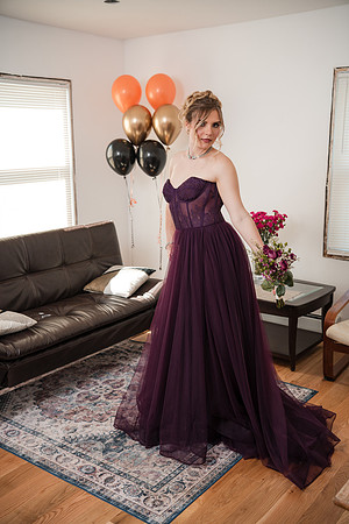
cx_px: 174
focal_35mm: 38
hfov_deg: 35.1
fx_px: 553
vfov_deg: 50.7
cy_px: 262
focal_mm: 38
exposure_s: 1/250
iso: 640
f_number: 3.2
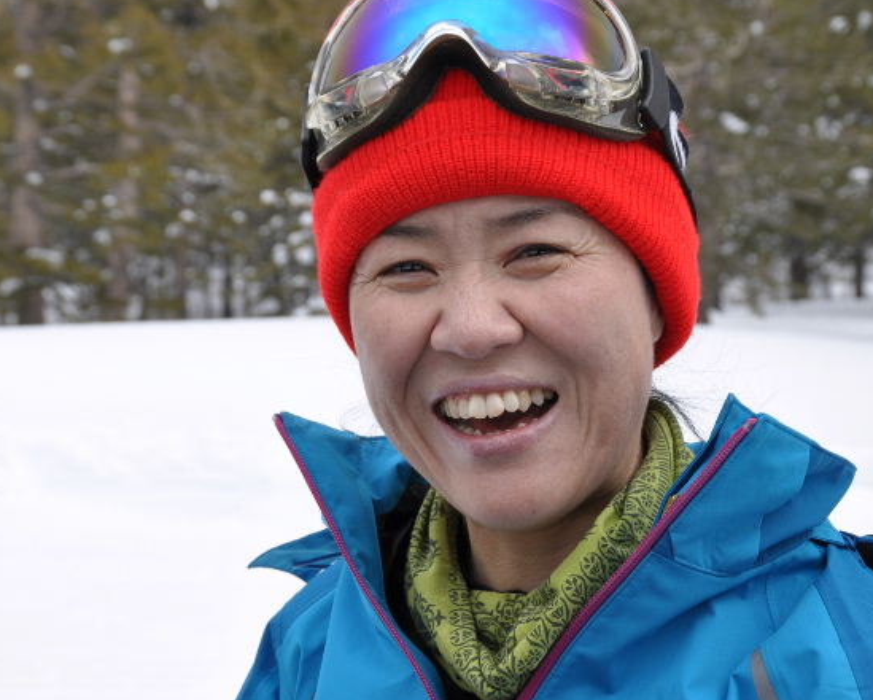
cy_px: 313
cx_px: 423
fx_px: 1853
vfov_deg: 21.4
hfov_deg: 26.5
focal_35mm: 72
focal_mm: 35
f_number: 9
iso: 200
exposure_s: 1/320
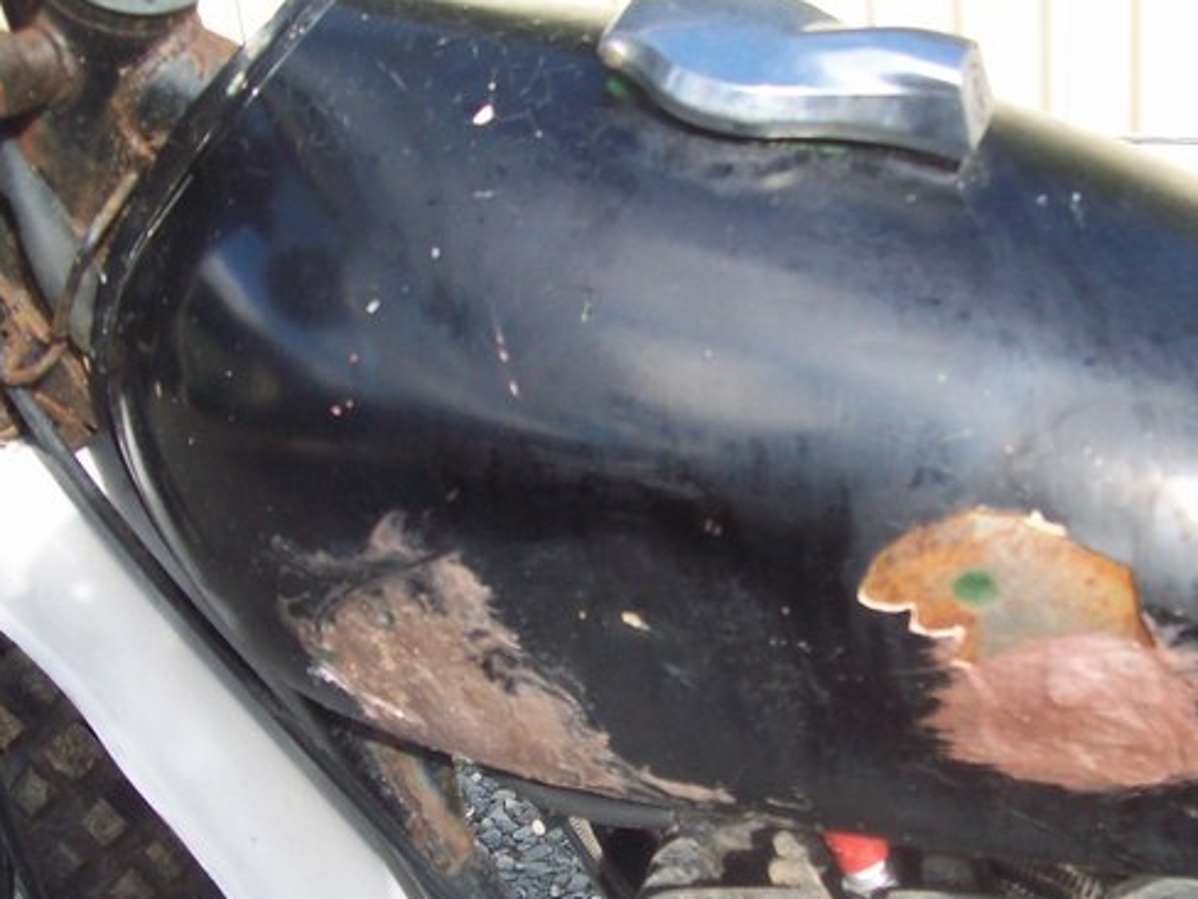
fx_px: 2042
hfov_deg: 32.7
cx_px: 660
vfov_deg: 24.6
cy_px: 651
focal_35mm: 59
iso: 80
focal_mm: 6
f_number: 2.7
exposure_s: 1/304
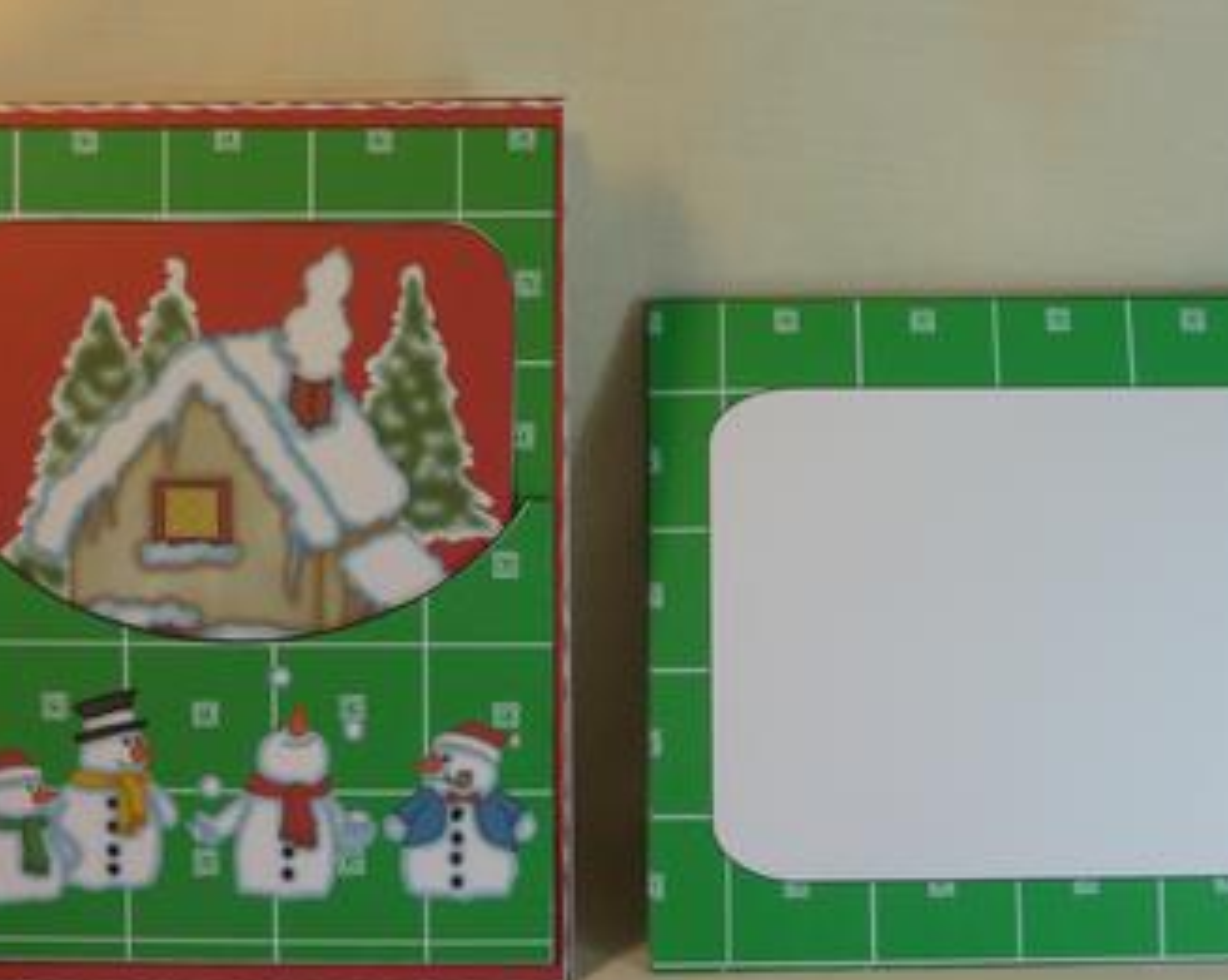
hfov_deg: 42.9
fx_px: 1561
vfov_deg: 34.8
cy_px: 556
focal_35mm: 43
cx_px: 685
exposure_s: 1/100
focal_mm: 5.3
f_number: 3.5
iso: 100
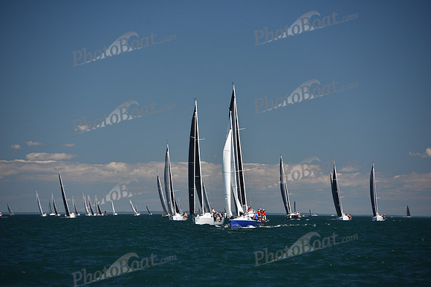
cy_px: 144
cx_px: 216
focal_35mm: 200
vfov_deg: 6.9
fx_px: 2395
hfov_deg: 10.3
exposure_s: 1/800
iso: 250
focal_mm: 200
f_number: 5.6
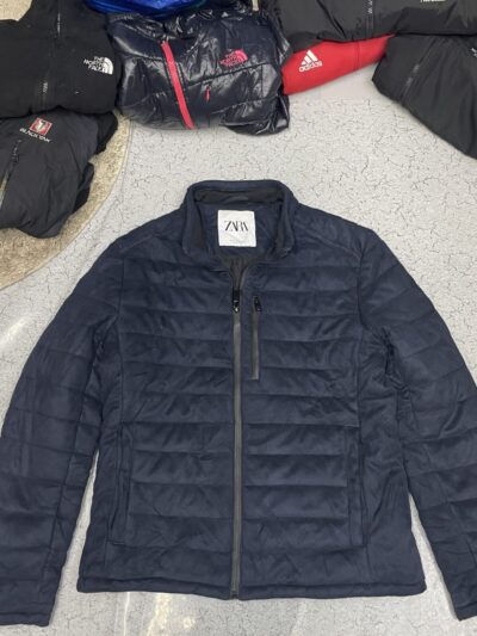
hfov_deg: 53.1
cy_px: 318
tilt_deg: -71.5
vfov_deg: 67.3
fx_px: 478
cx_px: 238
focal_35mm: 26
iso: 320
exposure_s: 1/50
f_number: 1.6
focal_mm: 4.2
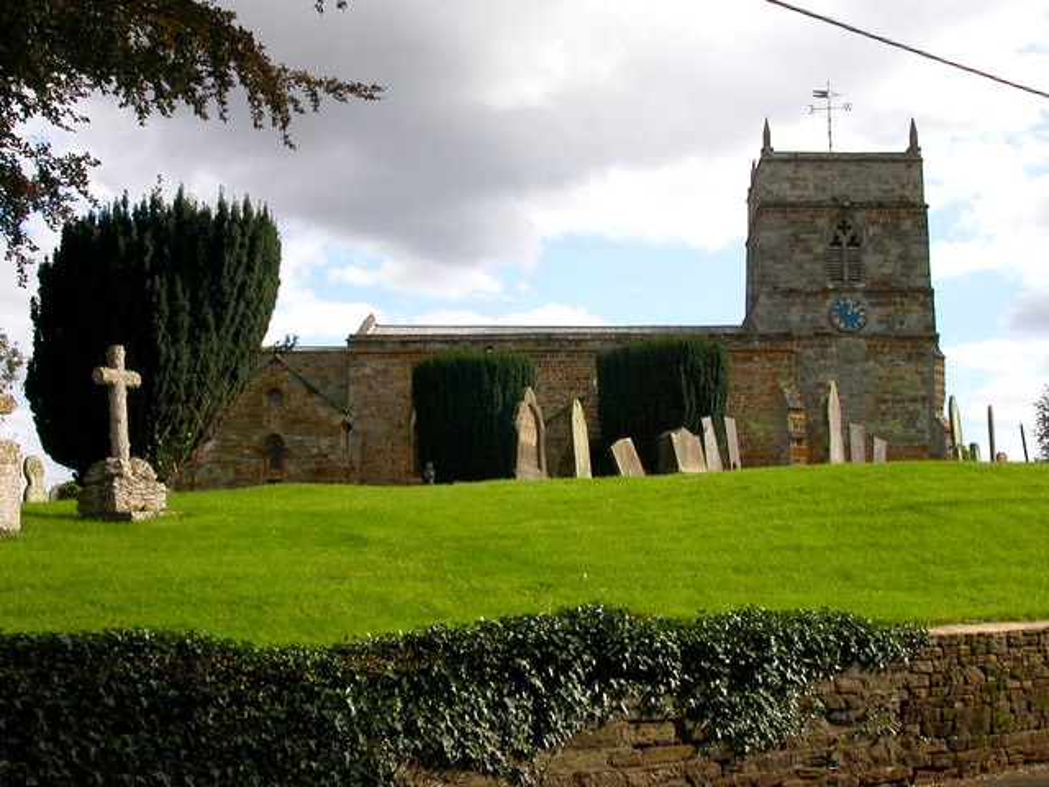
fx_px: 1485
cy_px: 394
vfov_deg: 29.7
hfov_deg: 38.9
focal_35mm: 49
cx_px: 524
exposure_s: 1/260
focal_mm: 7.5
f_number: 5.2
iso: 100
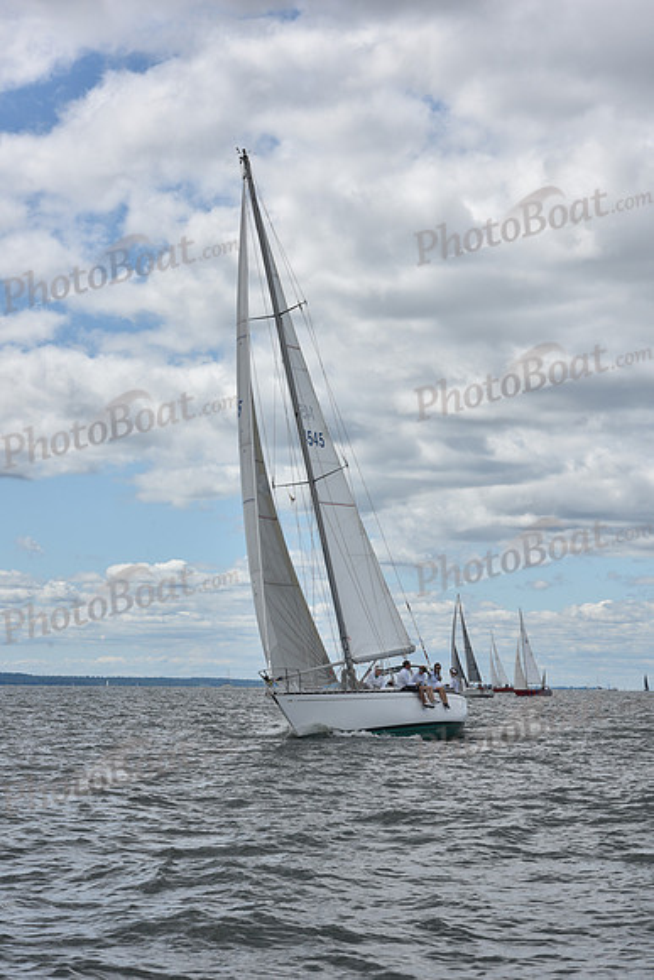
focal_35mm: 92
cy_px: 490
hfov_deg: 14.9
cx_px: 327
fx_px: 2505
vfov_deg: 22.1
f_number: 11
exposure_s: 1/800
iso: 250
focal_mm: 92
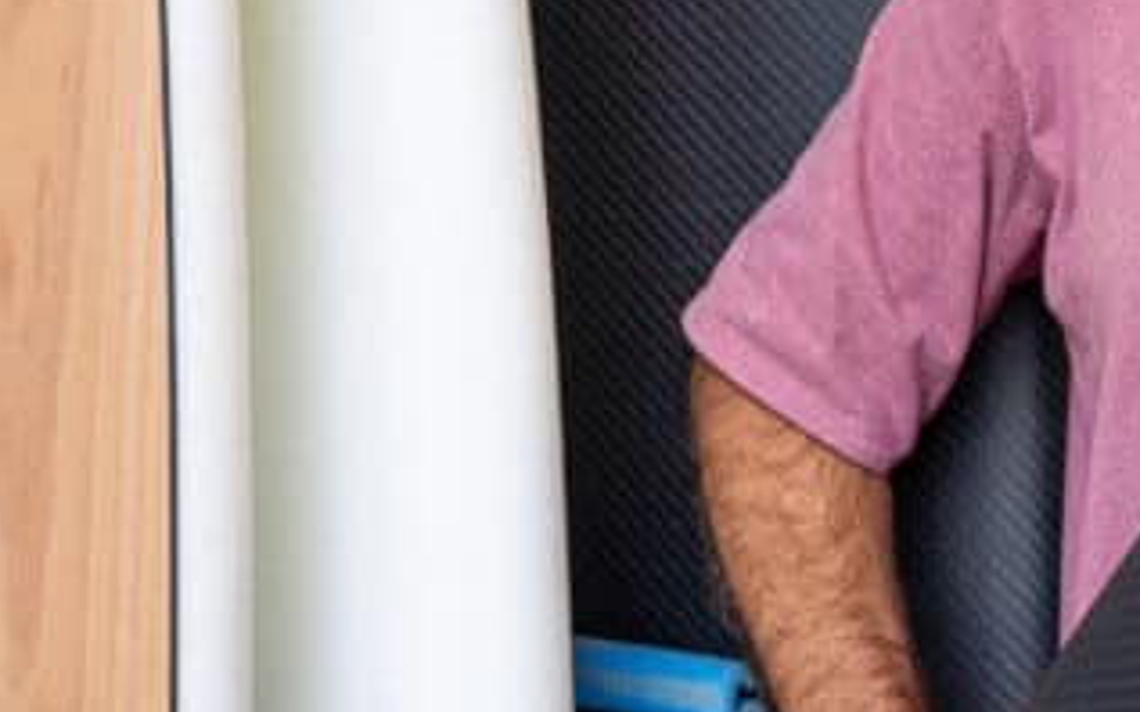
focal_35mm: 102
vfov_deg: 12.5
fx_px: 3168
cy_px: -174
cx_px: 1381
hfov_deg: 19.2
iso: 1600
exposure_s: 1/160
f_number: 4
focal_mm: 31
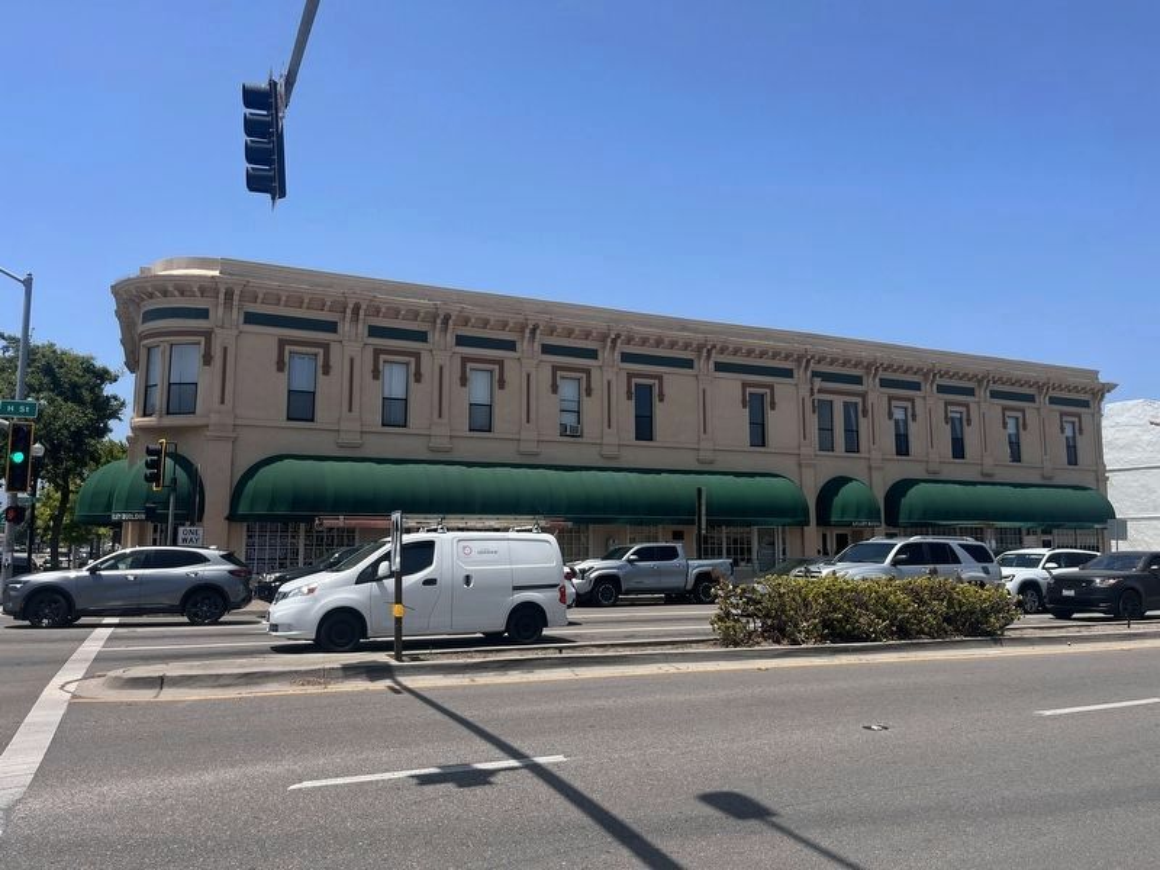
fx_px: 871
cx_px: 580
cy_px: 435
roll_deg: +0.4
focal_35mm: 26
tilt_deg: +7.6
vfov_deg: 53.1
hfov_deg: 67.3
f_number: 1.6
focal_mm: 5.1
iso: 50
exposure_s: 1/3876
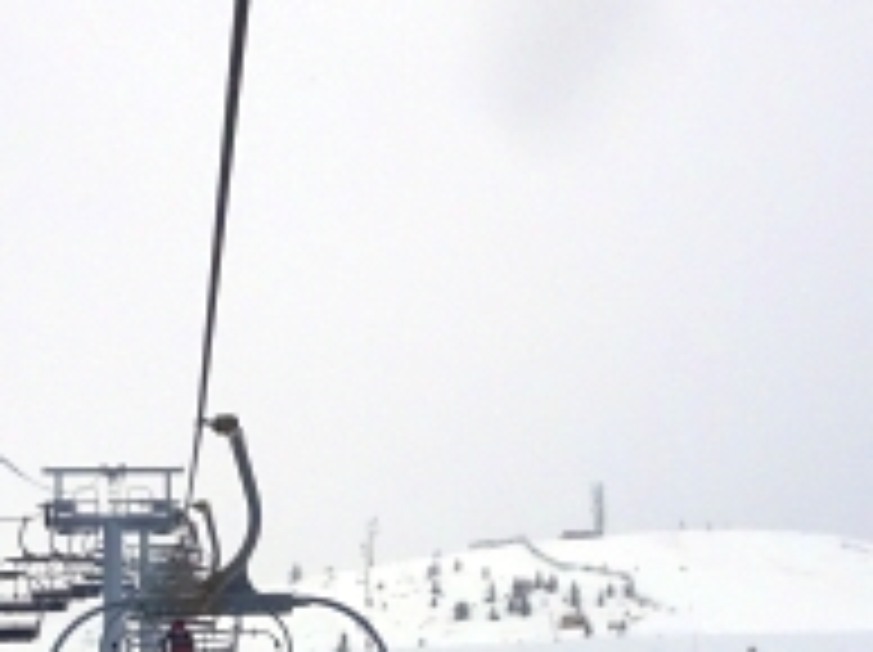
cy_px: 845
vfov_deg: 14.3
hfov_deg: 19.7
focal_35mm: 99
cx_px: 180
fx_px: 2494
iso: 80
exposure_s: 1/2000
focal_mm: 4.1
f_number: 3.5
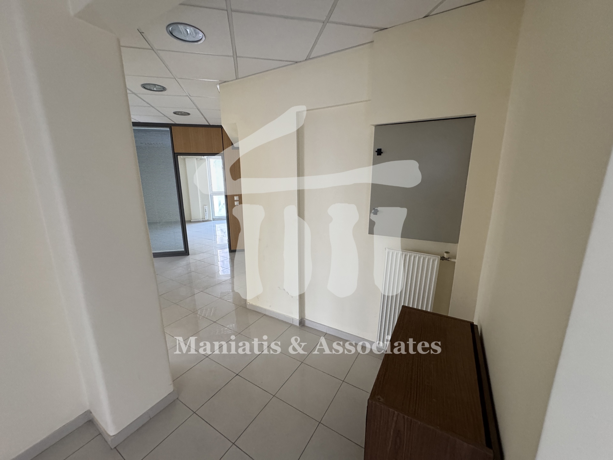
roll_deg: -0.5
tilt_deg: -13.4
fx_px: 248
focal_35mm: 14
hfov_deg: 102.1
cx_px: 306
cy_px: 230
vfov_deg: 85.7
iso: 320
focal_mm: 2.22
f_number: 2.2
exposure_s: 1/77
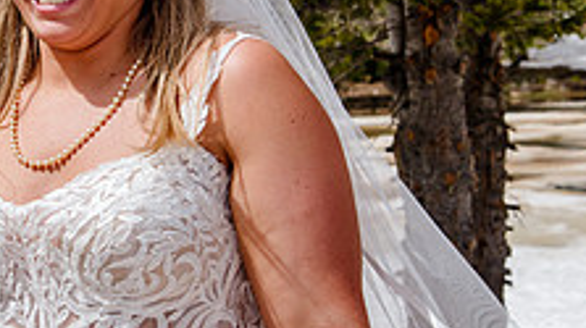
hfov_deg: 14.2
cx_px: 42
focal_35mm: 150
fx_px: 2329
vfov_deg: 8.1
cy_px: 66
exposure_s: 1/250
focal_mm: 55
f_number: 9
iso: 250
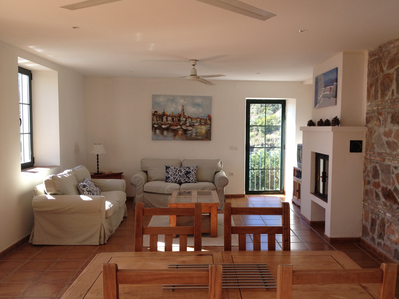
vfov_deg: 37.7
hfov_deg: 48.9
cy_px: 157
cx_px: 216
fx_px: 438
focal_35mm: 38
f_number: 2.4
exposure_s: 1/166
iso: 50
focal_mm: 4.28
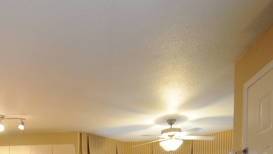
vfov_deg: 24.8
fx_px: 290
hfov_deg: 46.9
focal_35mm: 40
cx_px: 43
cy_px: 213
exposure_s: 1/20
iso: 560
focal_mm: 10
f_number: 3.5
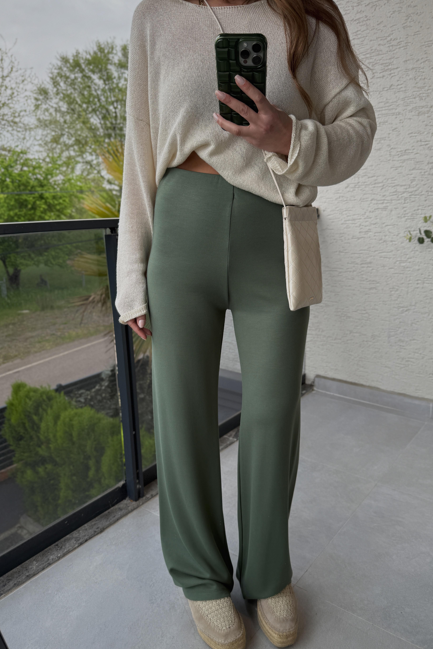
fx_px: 469
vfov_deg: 69.4
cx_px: 237
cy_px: 334
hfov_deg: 49.5
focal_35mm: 26
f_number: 1.78
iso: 64
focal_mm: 6.76
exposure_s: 1/243
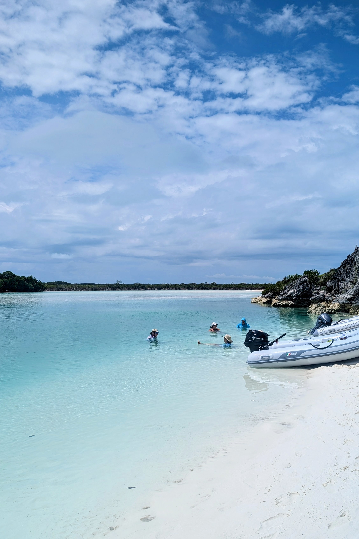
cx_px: 219
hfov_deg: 43.3
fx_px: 449
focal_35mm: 30
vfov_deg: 61.8
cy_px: 299
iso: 28
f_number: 1.68
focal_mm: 6.9
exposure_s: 1/3236
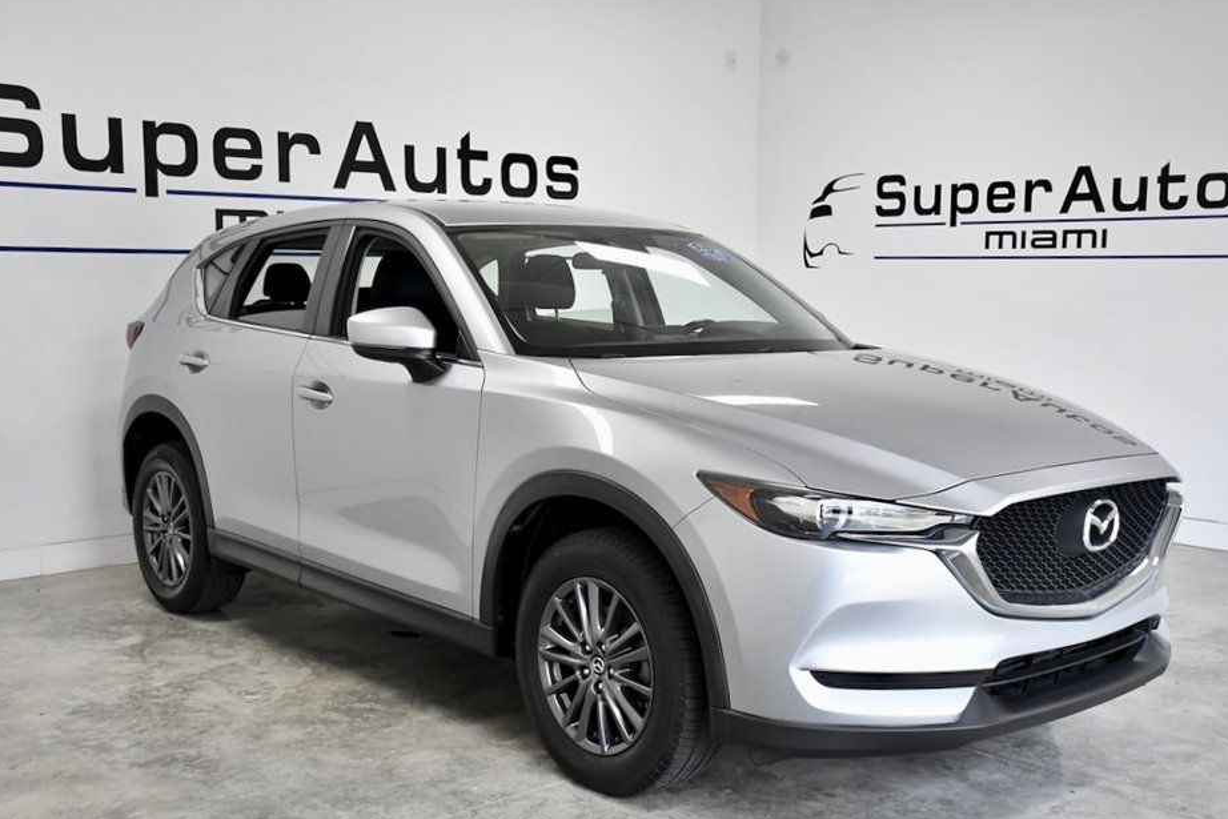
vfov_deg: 33.4
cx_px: 637
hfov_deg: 48.4
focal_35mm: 40
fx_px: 1365
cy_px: 447
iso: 2500
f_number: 4.5
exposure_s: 1/1250
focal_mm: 24
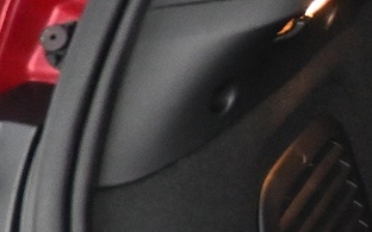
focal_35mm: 127
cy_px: 71
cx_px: 913
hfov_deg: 12.5
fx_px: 1288
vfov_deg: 10.3
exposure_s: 1/60
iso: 3600
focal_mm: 16
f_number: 3.5
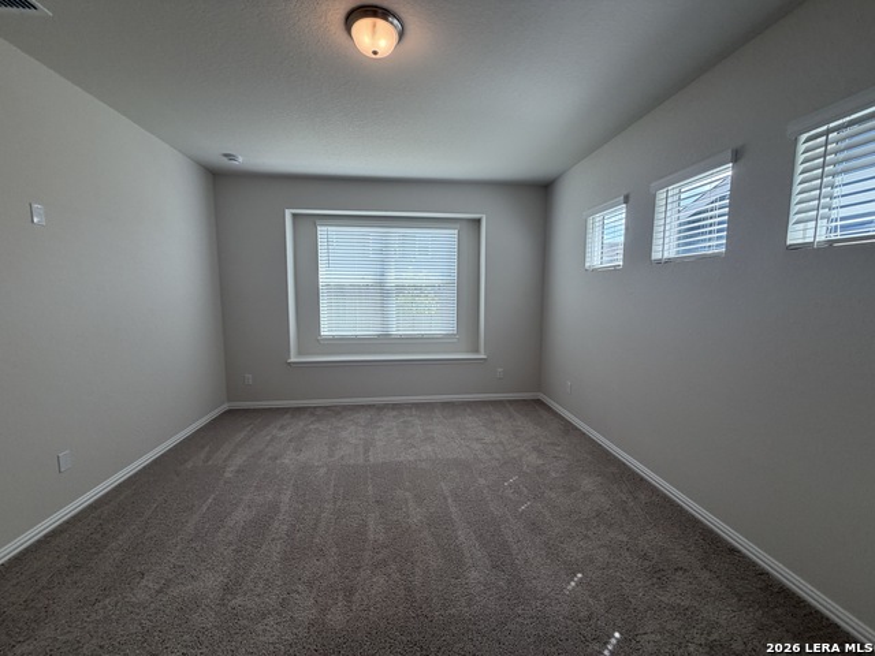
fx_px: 354
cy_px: 328
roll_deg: +1.1
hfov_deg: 102.1
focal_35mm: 14
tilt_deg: -4.7
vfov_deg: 85.7
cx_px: 438
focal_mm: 2.22
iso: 80
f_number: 2.2
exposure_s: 1/120
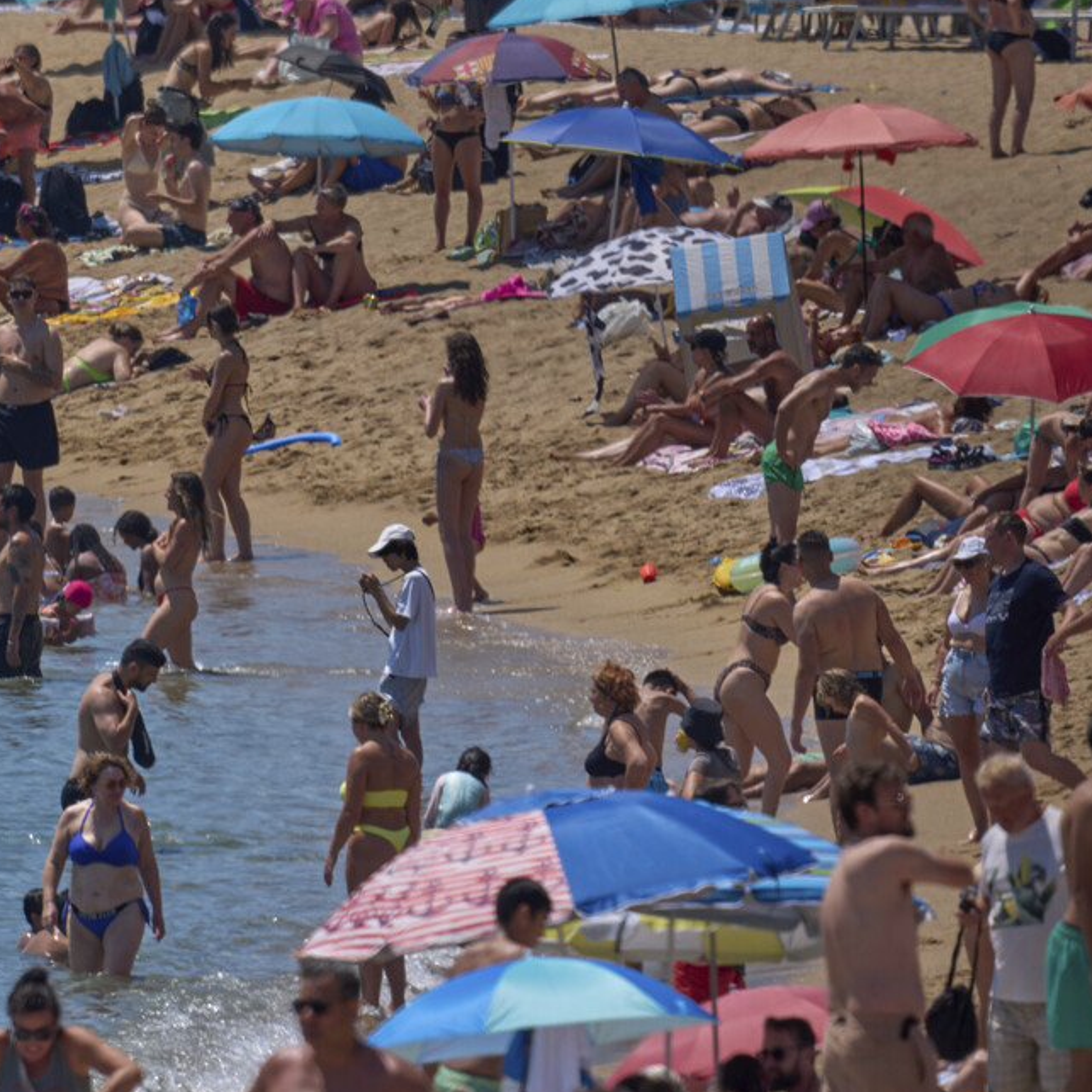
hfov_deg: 1.4
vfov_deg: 1.4
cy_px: 758
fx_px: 43507
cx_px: -66
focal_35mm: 1219
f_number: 8
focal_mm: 576
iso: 50
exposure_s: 1/320
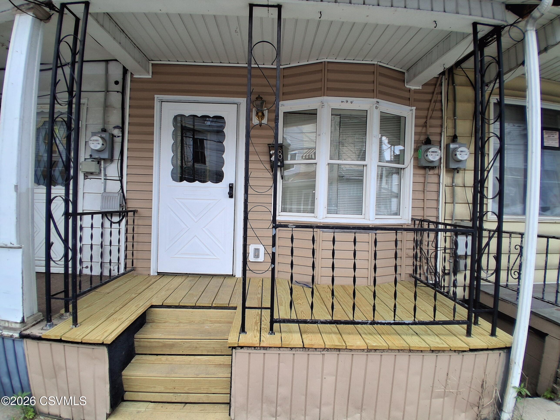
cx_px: 280
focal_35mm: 17
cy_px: 210
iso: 50
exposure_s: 1/223
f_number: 2.2
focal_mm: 1.4
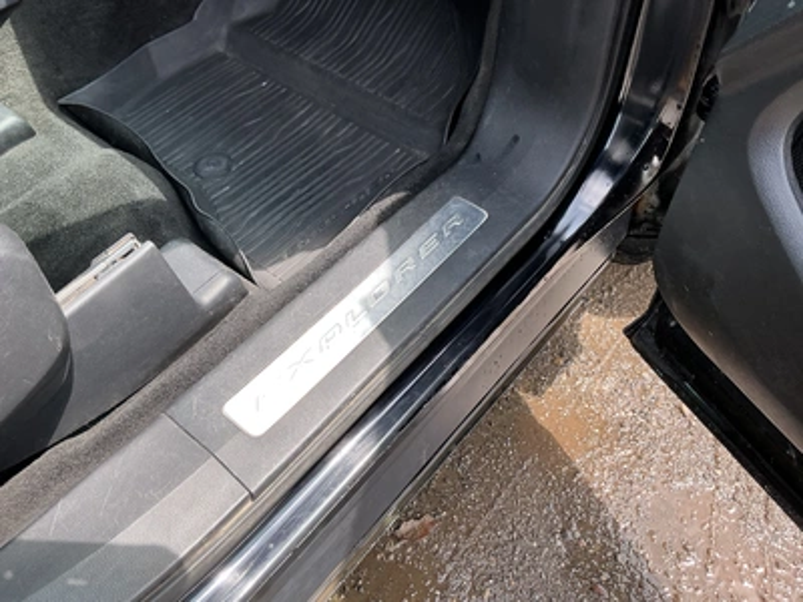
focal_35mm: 28
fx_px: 650
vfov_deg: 49.7
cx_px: 402
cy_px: 301
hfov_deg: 63.4
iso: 20
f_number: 1.8
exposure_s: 1/190
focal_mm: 3
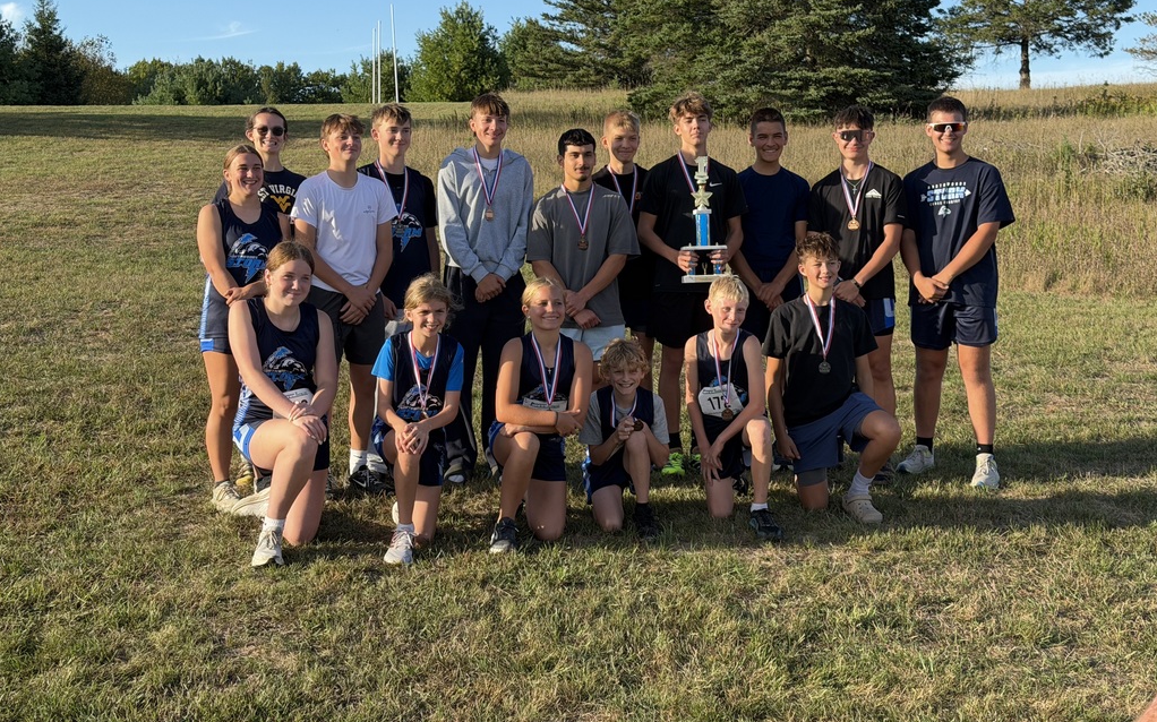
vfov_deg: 25.3
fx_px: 1608
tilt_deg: -4.4
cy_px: 300
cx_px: 578
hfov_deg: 39.6
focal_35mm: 51
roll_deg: -0.2
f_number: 1.78
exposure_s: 1/1456
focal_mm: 6.76
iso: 64
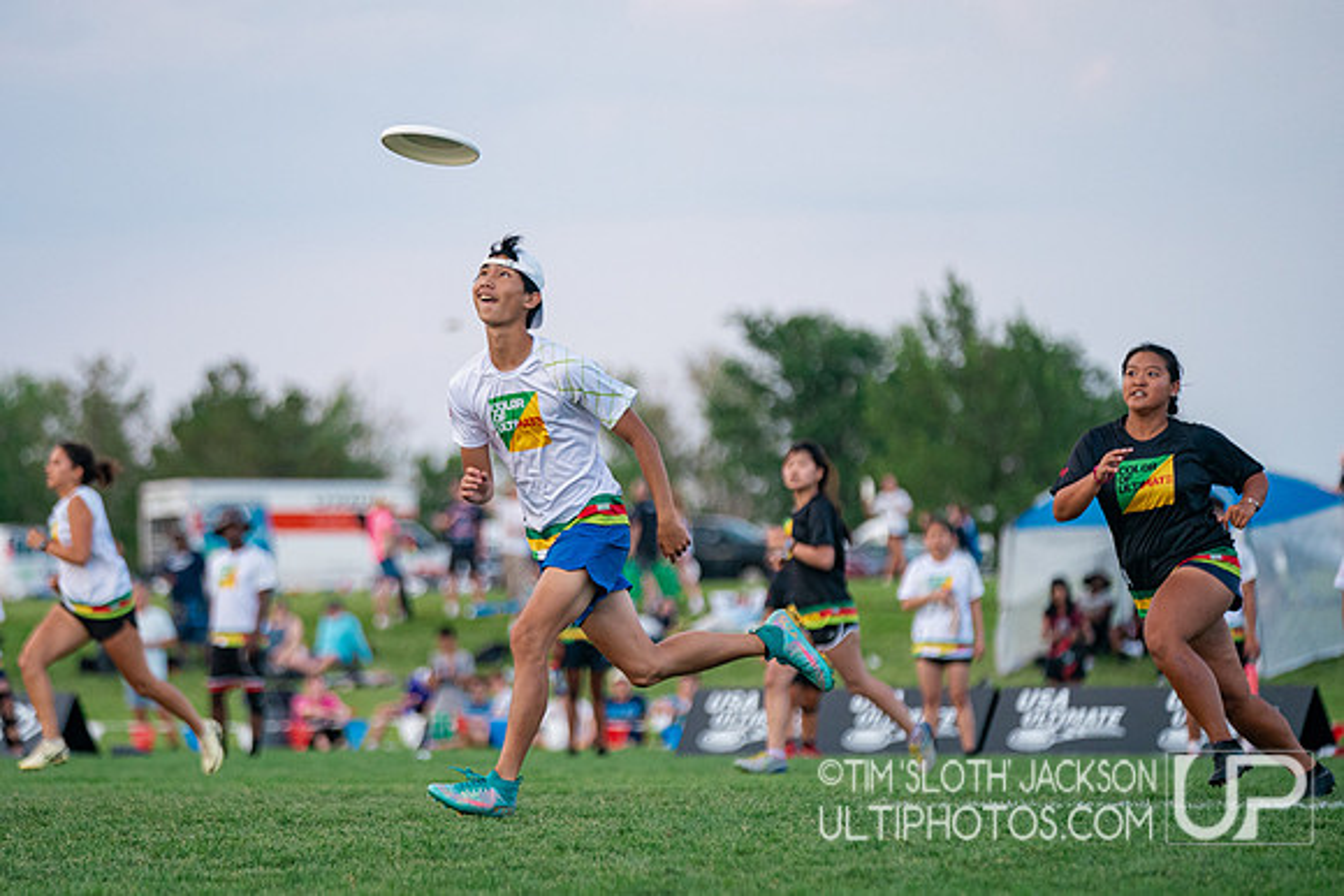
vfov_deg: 6.9
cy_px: 482
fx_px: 7439
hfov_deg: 10.3
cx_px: 545
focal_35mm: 199
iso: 1600
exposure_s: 1/4000
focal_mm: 162
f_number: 2.8
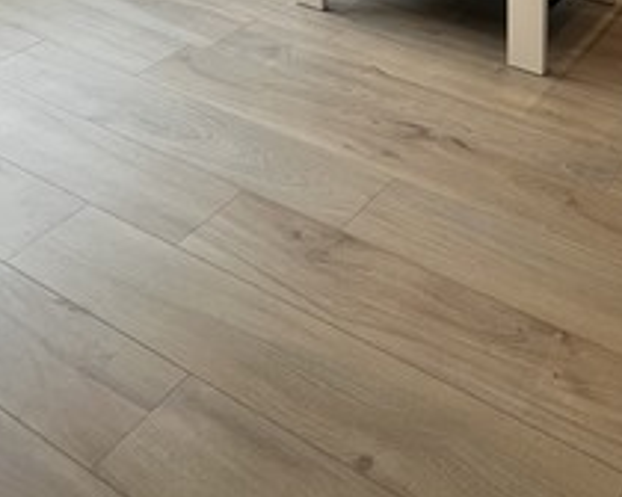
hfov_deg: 39.9
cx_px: 552
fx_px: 792
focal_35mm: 43
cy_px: -146
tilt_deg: -16.8
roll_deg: -1.0
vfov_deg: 28.6
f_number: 1.8
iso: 200
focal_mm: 1.57
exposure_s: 1/100
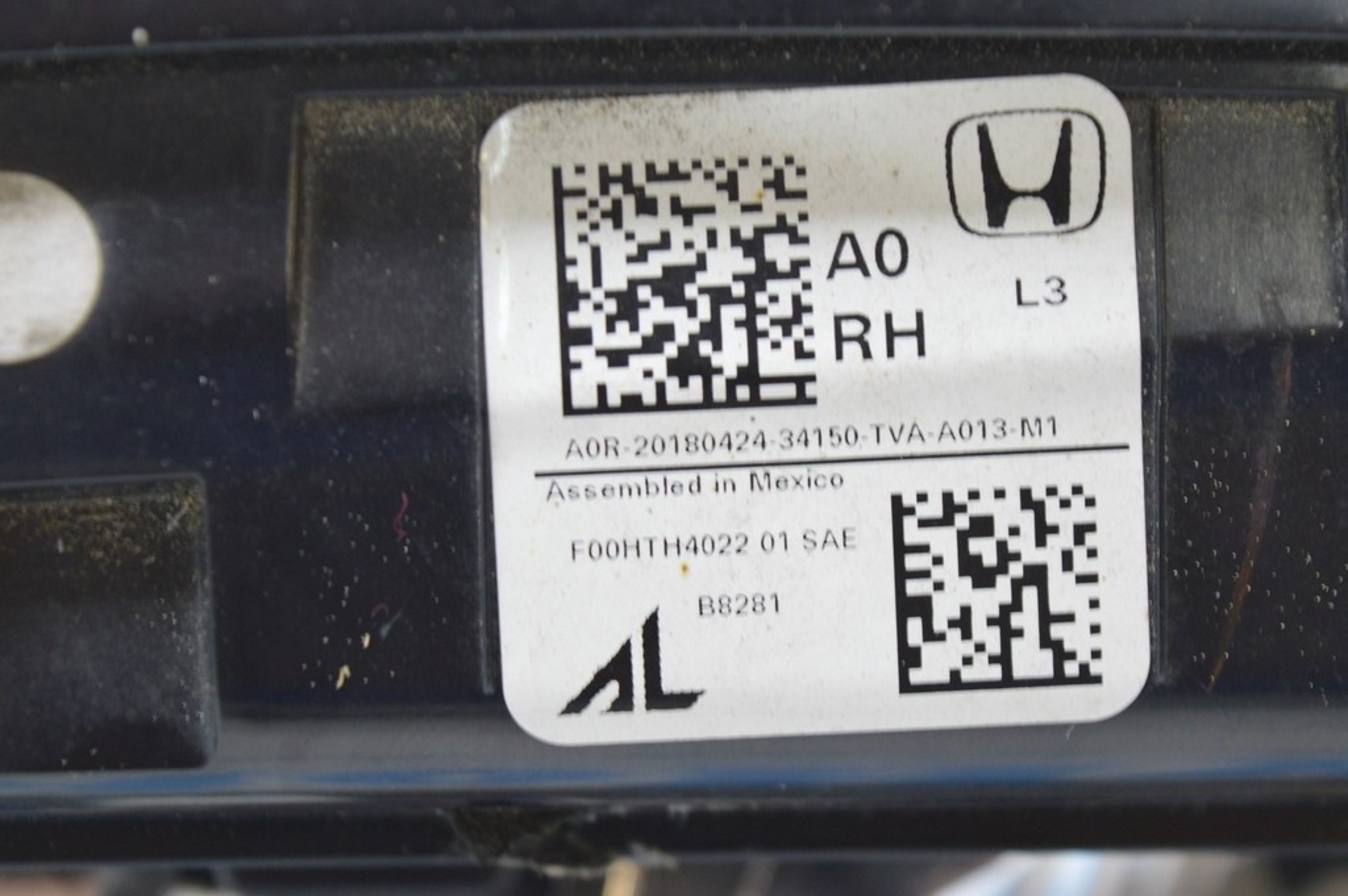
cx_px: 674
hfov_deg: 24.6
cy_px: 448
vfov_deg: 16.5
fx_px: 3087
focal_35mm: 82
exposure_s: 1/15
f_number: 5.6
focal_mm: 55
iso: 800
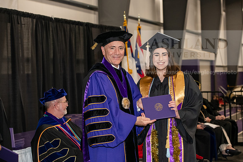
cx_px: 122
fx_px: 506
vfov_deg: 18.2
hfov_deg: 27.0
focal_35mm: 75
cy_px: 81
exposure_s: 1/200
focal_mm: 75
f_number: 5
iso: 2500
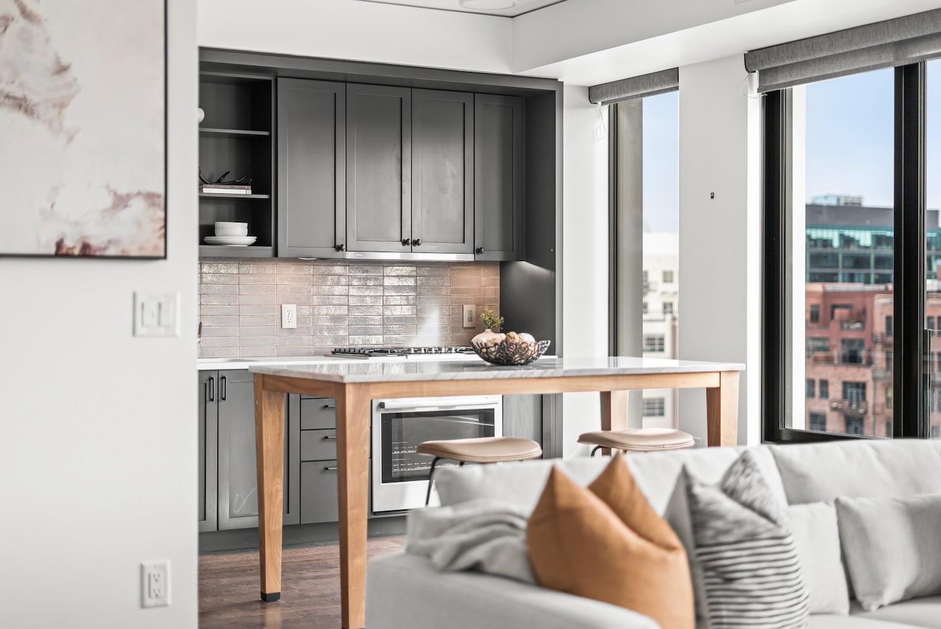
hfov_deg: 36.8
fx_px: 1413
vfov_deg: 25.1
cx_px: 502
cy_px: 317
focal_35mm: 54
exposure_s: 1/200
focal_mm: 50
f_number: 1.8
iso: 125
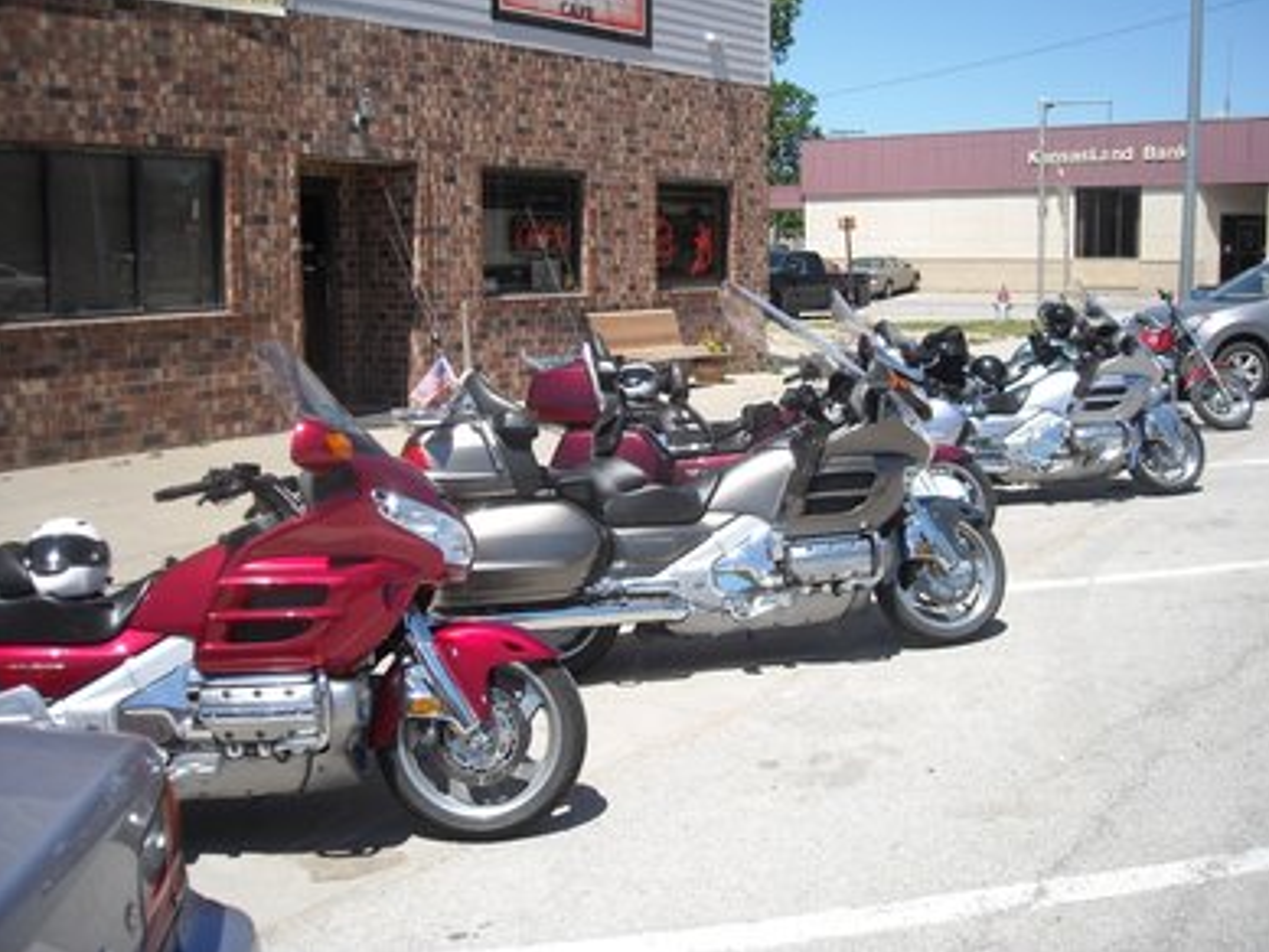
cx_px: 643
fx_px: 1320
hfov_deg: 51.3
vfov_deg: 39.7
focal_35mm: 36
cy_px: 466
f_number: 5.6
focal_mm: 5.7
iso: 64
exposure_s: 1/260
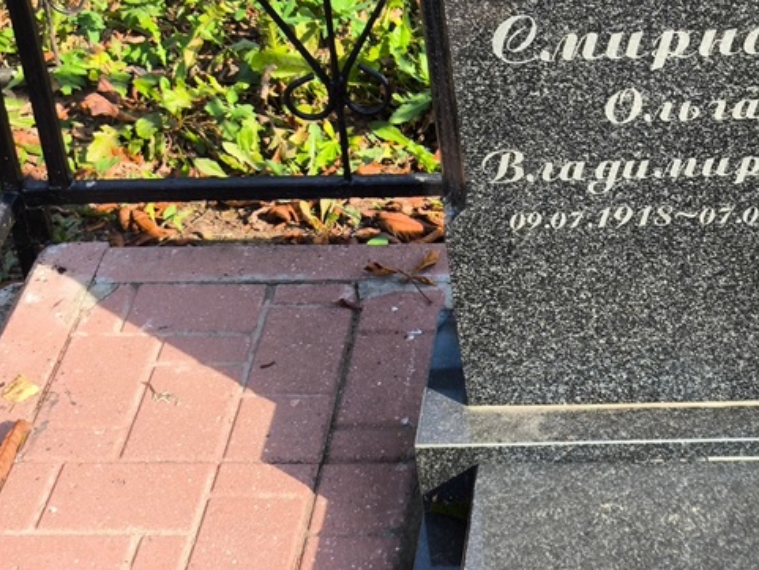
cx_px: 607
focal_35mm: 83
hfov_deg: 23.2
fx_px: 1820
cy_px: 208
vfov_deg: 17.8
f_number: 1.7
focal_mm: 4.71
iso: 50
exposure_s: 1/427
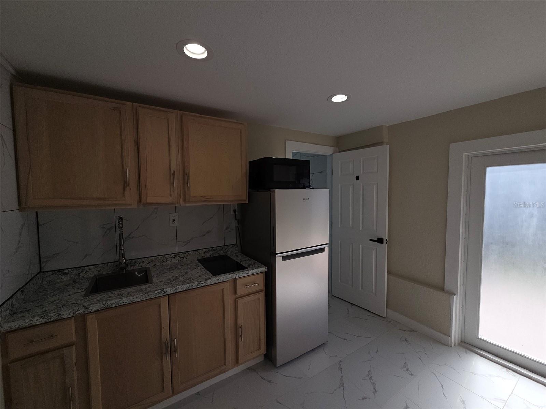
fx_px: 205
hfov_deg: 106.2
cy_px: 204
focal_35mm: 13
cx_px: 273
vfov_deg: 89.9
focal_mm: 2.2
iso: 50
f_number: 2.2
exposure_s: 1/545
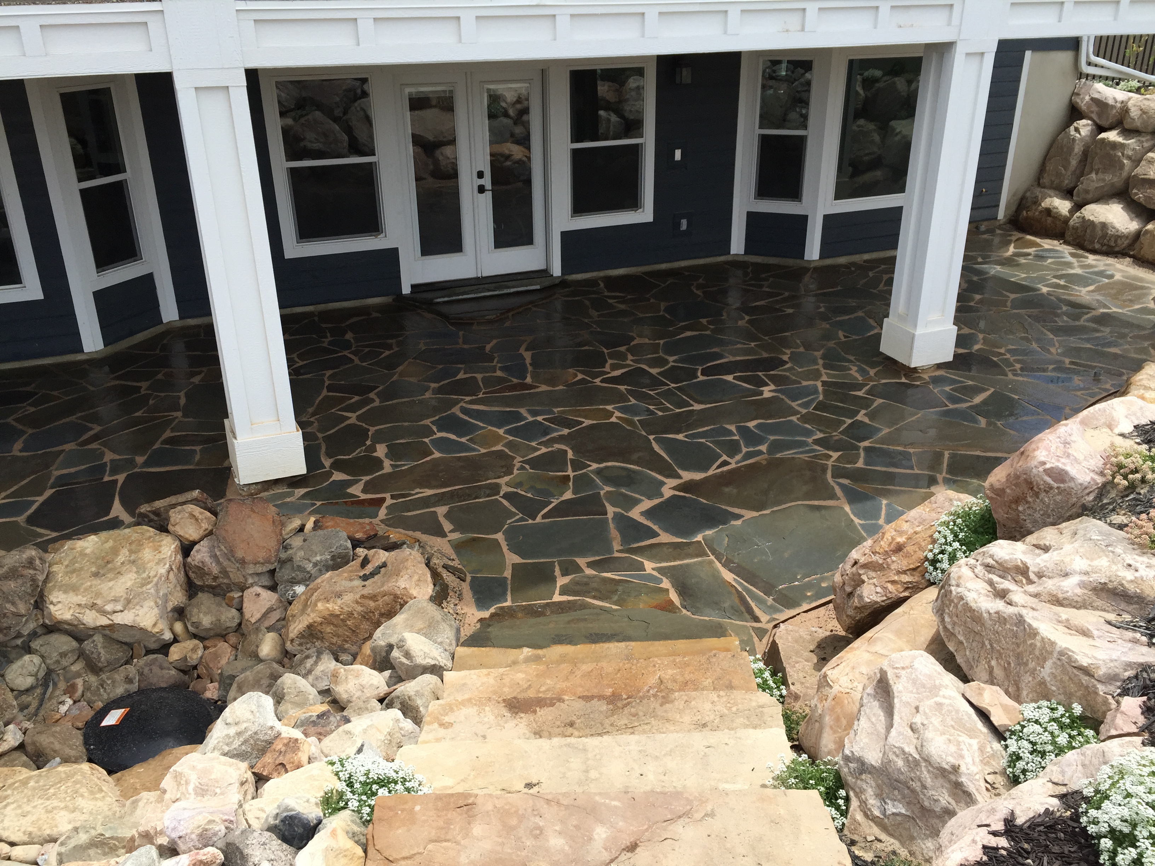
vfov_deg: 48.2
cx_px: 578
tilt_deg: -23.6
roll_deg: -0.1
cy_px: 433
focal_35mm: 29
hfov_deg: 61.7
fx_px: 968
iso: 32
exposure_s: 1/1364
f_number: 2.2
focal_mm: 4.15
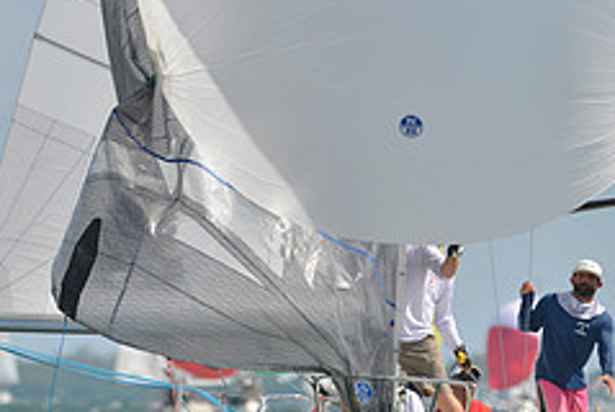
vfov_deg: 1.5
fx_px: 15753
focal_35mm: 921
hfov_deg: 2.2
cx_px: 286
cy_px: 341
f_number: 6.3
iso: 200
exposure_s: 1/1250
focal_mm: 380
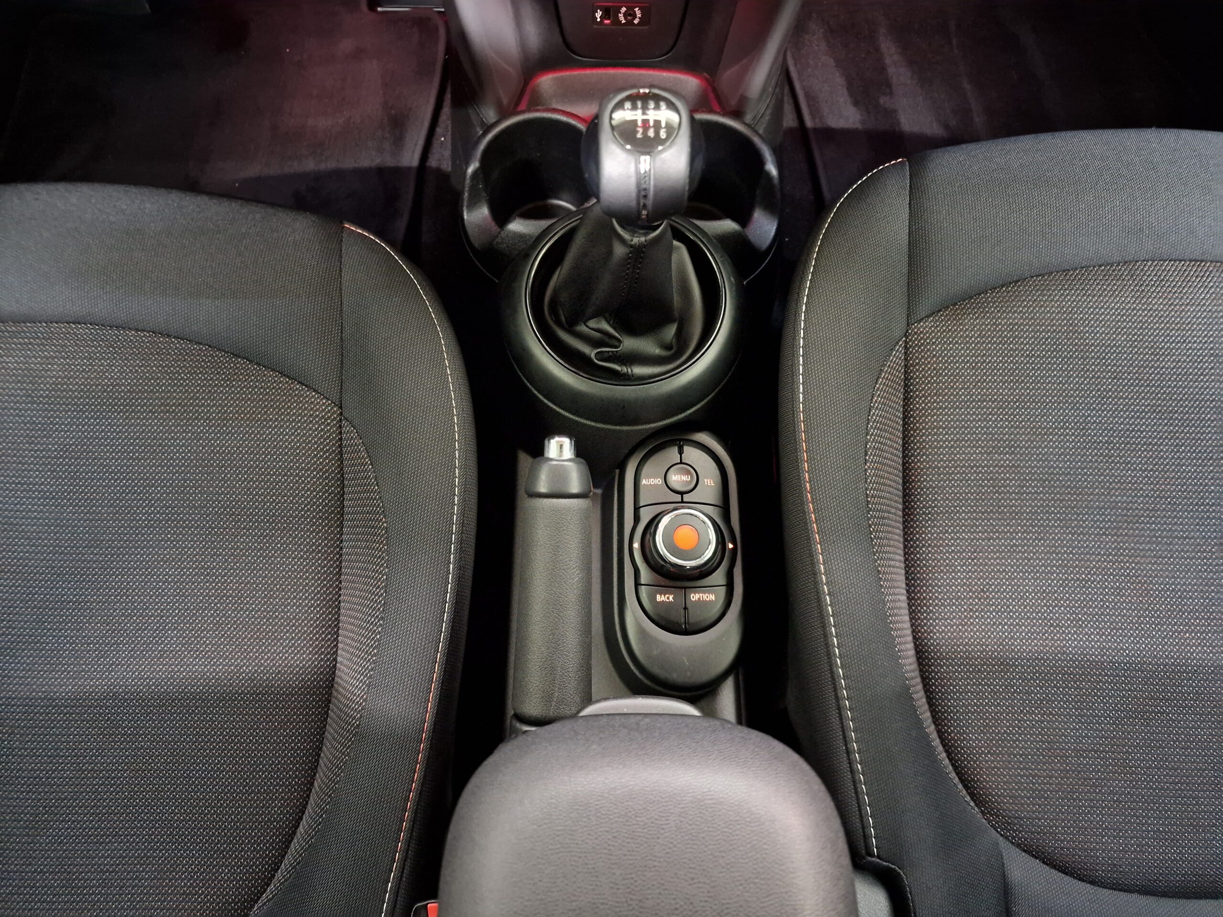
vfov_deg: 58.9
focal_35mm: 23
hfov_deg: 73.9
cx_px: 612
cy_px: 458
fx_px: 813
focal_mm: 6.4
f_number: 1.8
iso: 1000
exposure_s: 1/10
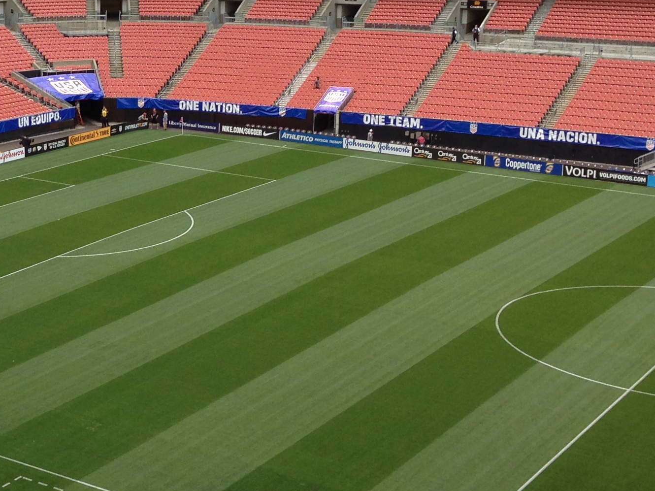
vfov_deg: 18.1
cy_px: 138
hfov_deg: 23.3
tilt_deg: -11.6
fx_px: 1532
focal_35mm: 81
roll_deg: -0.1
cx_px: 20
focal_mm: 4.12
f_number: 2.4
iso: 50
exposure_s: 1/249
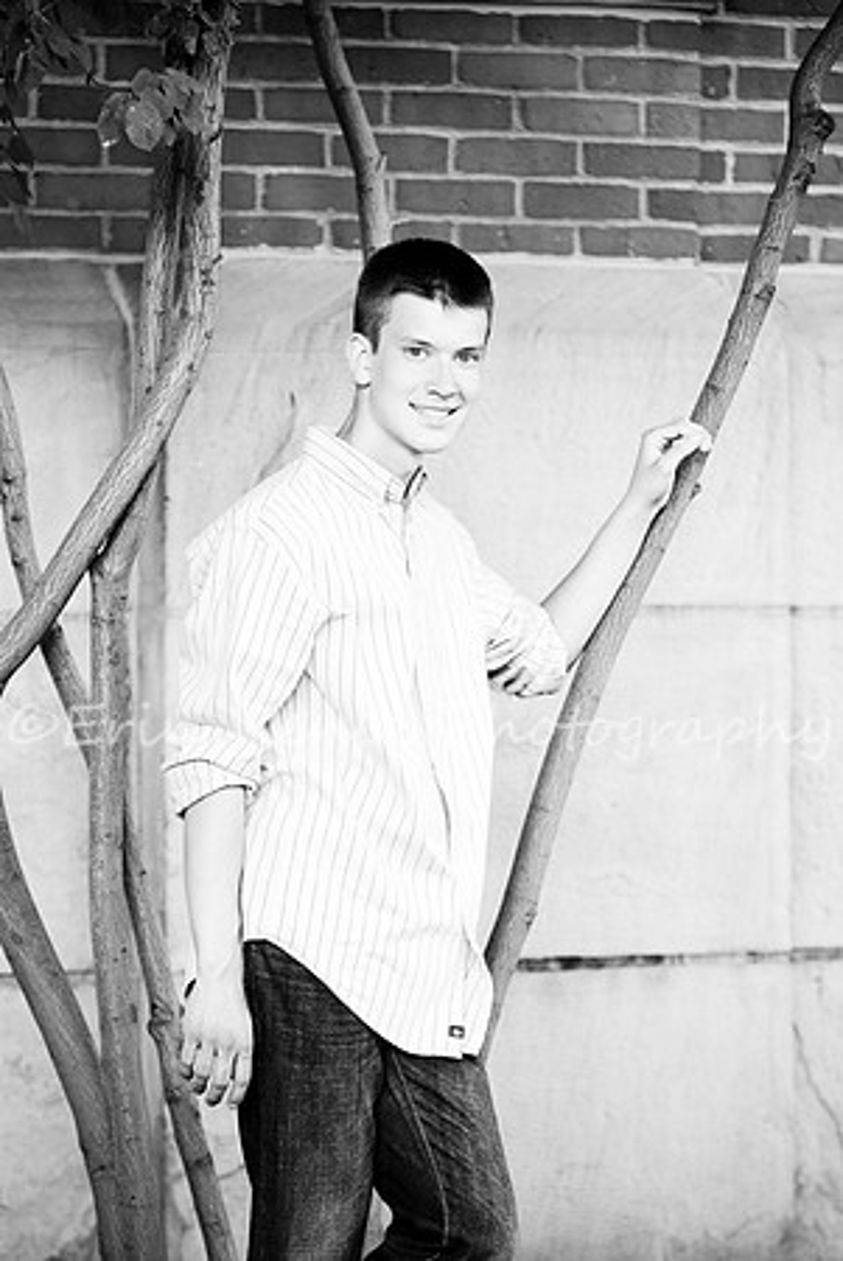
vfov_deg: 11.4
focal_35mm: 180
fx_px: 6307
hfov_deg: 7.6
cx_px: 422
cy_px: 630
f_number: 3.2
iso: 500
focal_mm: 120
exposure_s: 1/160
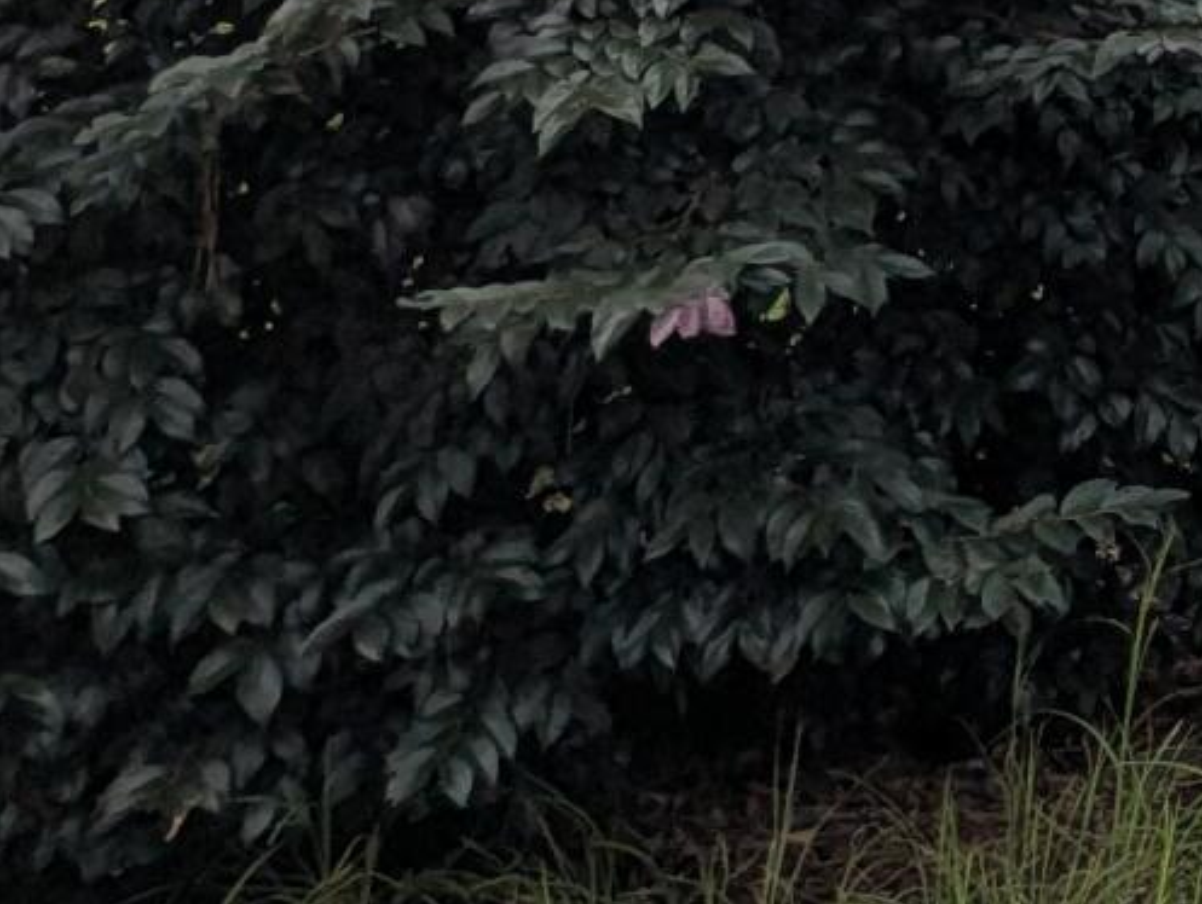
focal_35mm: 145
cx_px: 3272
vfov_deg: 9.2
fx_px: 5041
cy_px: -1238
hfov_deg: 10.7
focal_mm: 6.81
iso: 40
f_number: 1.85
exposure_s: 1/1192
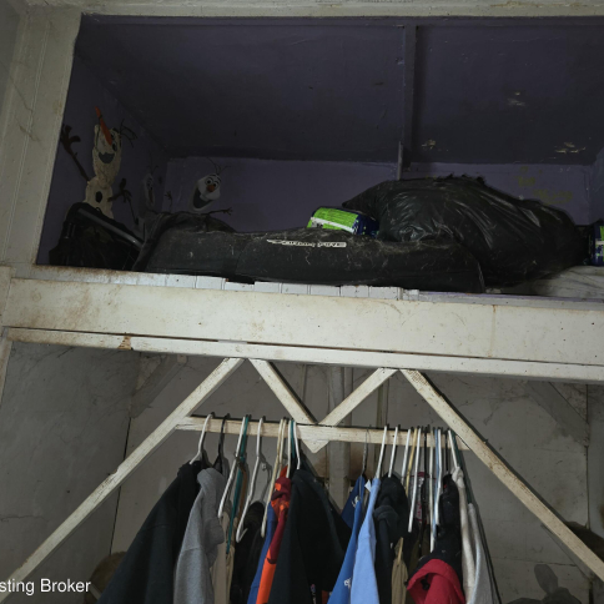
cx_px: 343
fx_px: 553
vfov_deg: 57.3
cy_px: 302
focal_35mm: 28
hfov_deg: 57.1
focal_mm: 5.4
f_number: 1.8
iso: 100
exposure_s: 1/24
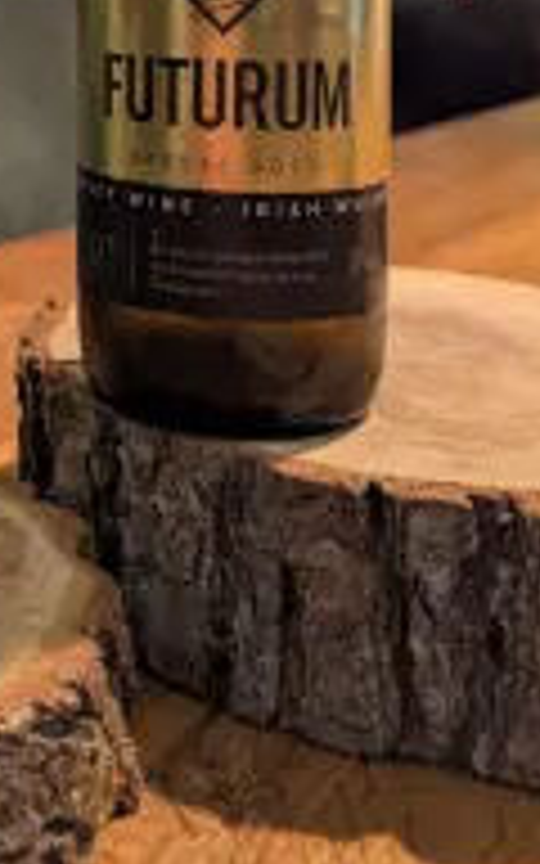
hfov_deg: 22.8
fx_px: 1248
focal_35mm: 53
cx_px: -74
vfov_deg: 34.4
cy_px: -22
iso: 1143
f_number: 1.85
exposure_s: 1/20
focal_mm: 6.81
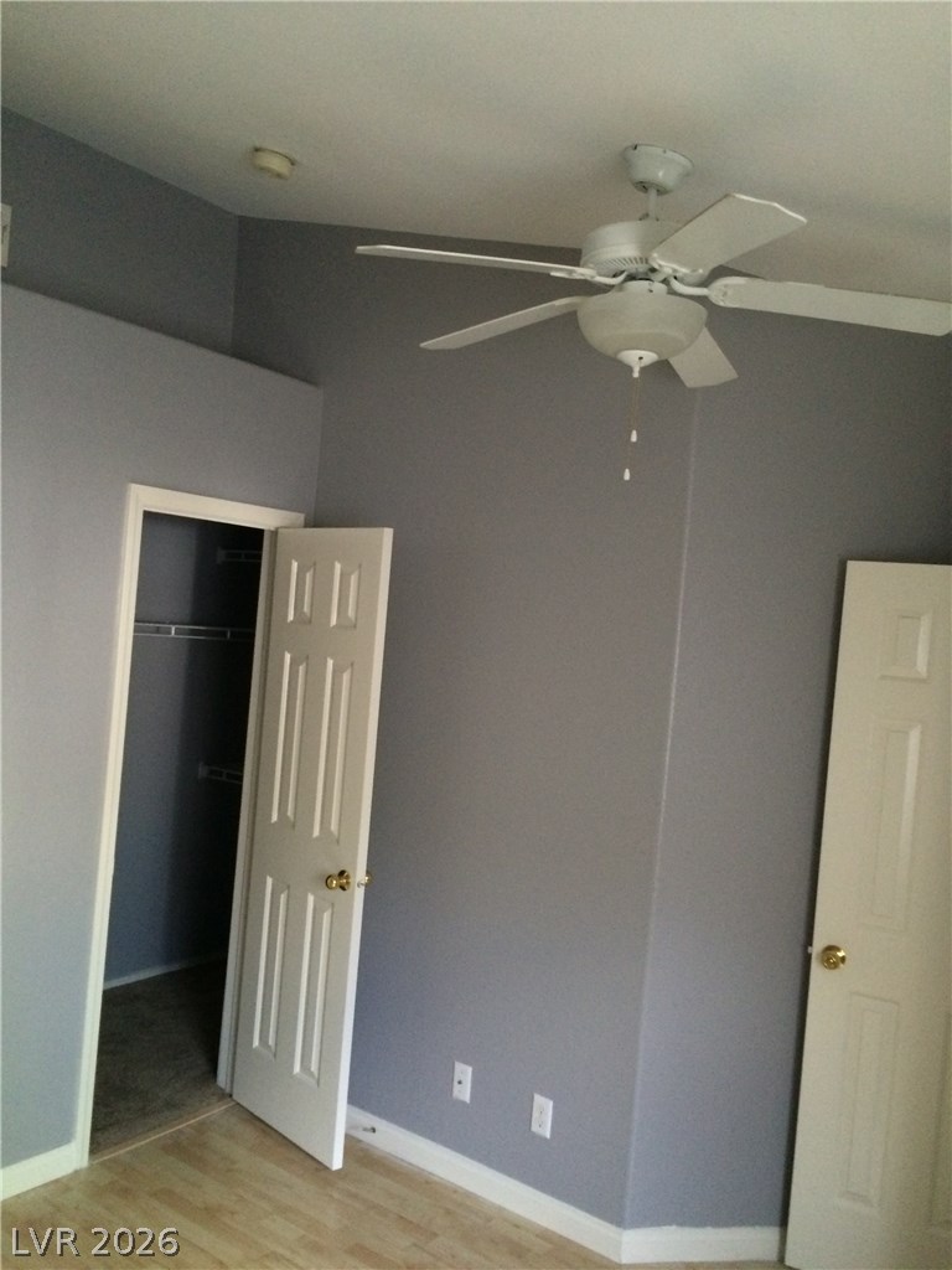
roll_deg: -4.2
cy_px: 635
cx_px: 476
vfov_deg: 61.7
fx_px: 1063
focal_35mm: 29
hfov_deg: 48.2
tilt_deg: +2.6
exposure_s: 1/30
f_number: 2.2
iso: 320
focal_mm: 4.15
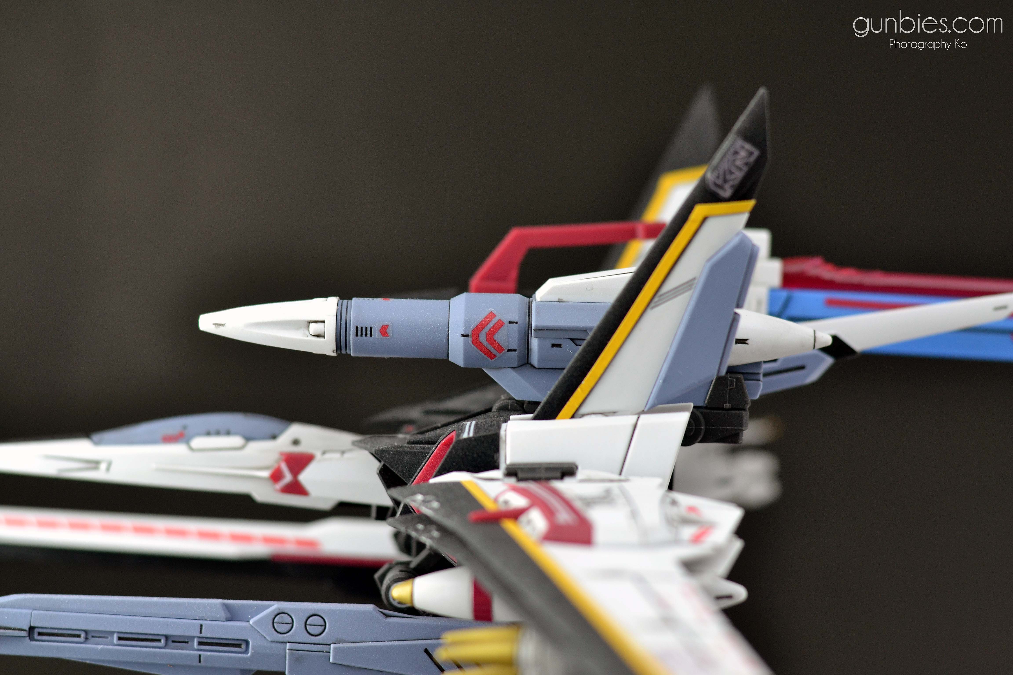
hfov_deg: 27.0
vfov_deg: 18.2
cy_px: 338
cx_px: 506
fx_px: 2110
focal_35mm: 75
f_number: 3.5
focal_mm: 50
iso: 400
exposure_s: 1/80
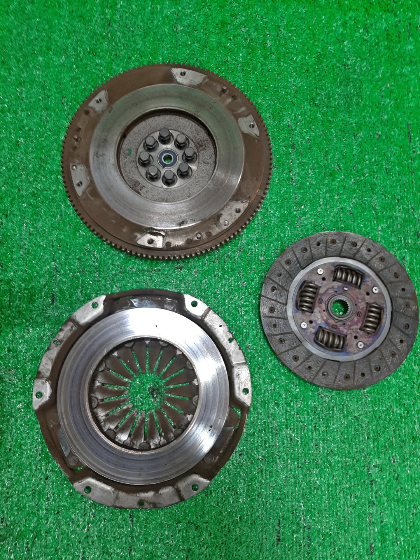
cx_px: 210
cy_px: 280
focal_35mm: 26
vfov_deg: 67.3
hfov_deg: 53.1
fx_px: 421
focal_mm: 3.93
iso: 86
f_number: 1.7
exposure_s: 1/50
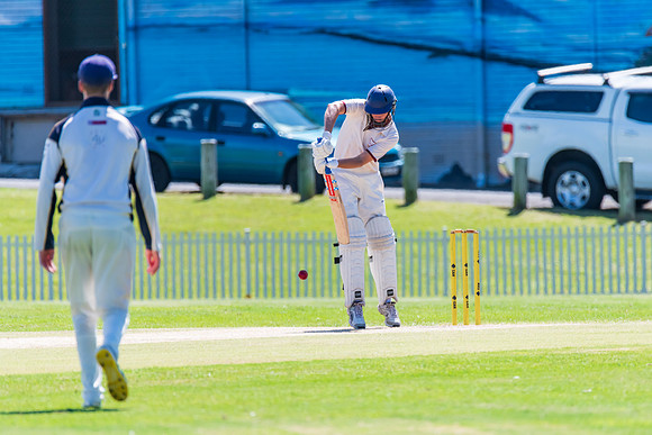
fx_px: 11580
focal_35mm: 639
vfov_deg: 2.2
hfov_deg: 3.2
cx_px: 347
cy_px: 232
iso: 640
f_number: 6.3
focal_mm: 600
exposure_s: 1/2000
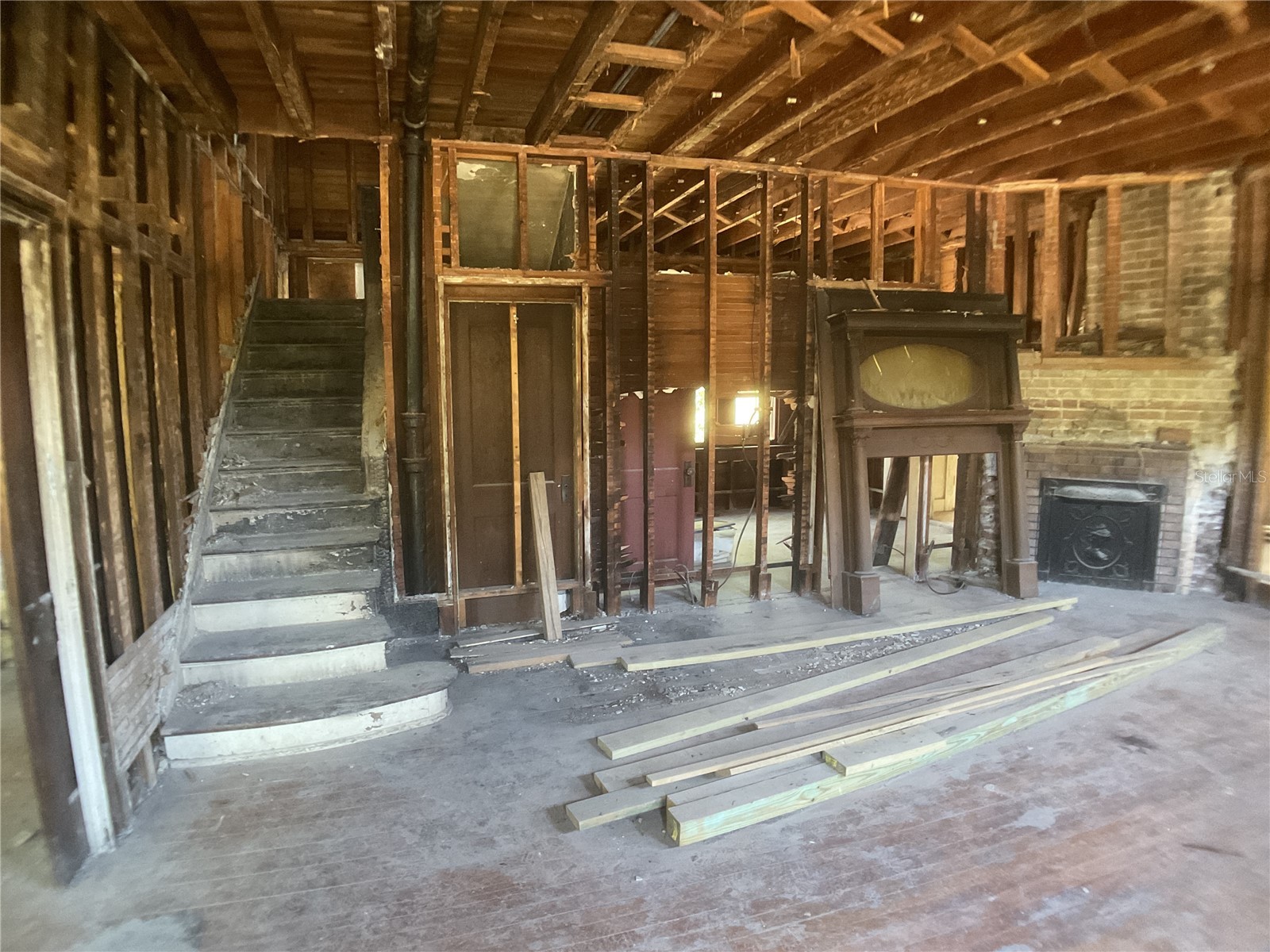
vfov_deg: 48.2
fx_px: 1064
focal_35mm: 29
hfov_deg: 61.7
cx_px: 635
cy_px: 476
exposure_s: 1/30
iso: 400
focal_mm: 3
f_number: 1.8
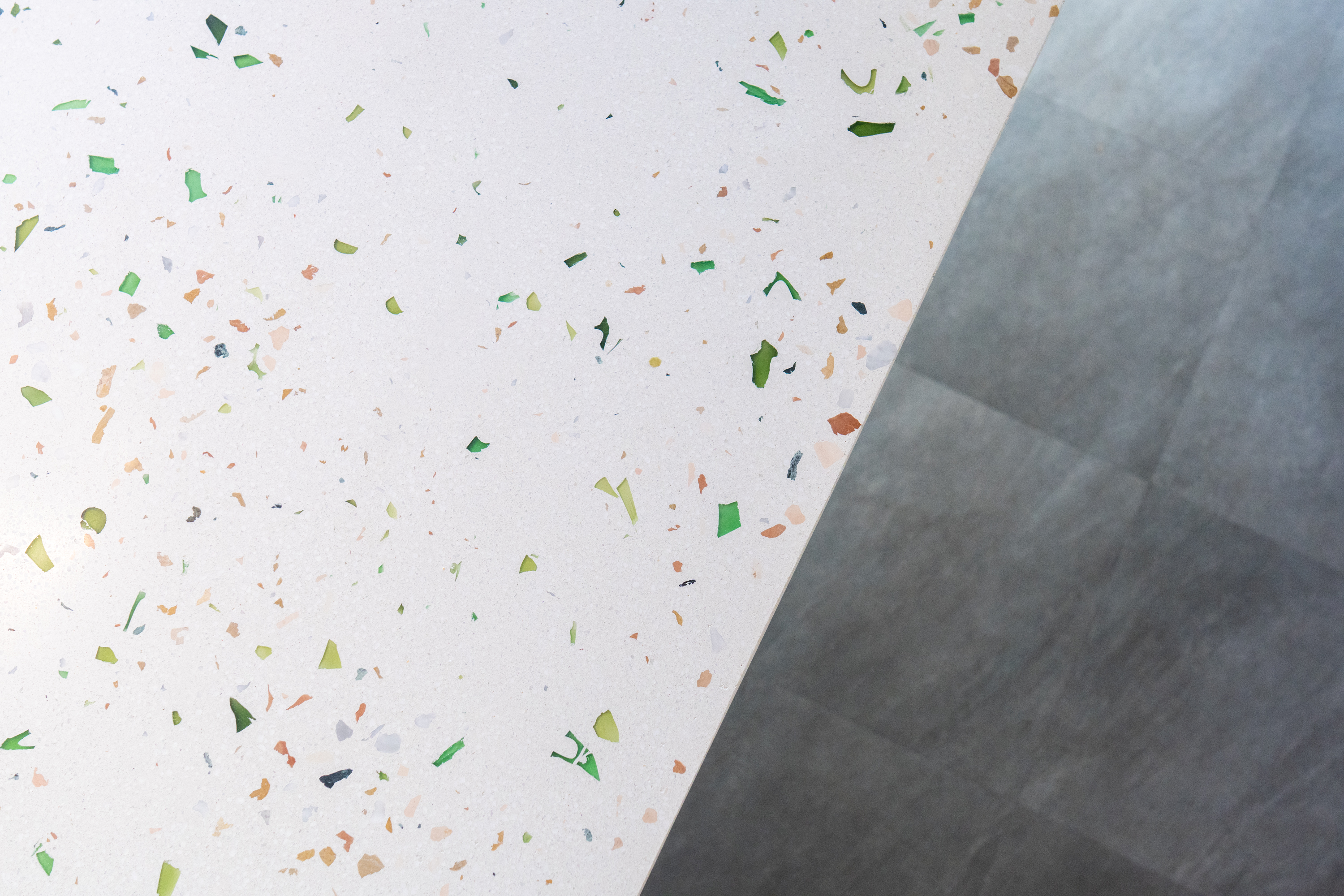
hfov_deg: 53.1
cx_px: 672
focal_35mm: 36
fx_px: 1344
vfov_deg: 36.9
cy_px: 448
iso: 800
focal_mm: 24
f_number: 3.5
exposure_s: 1/100
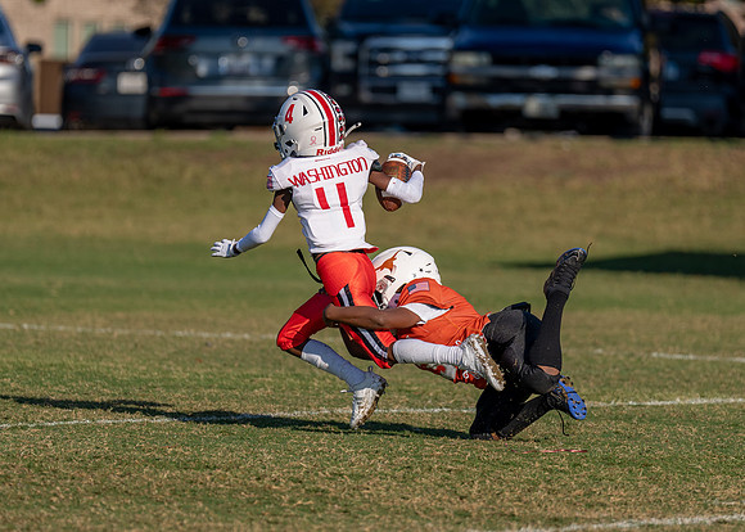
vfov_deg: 4.0
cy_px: 247
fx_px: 7683
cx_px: 387
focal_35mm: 363
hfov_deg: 5.6
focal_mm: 200
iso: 100
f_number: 2.8
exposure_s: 1/2000
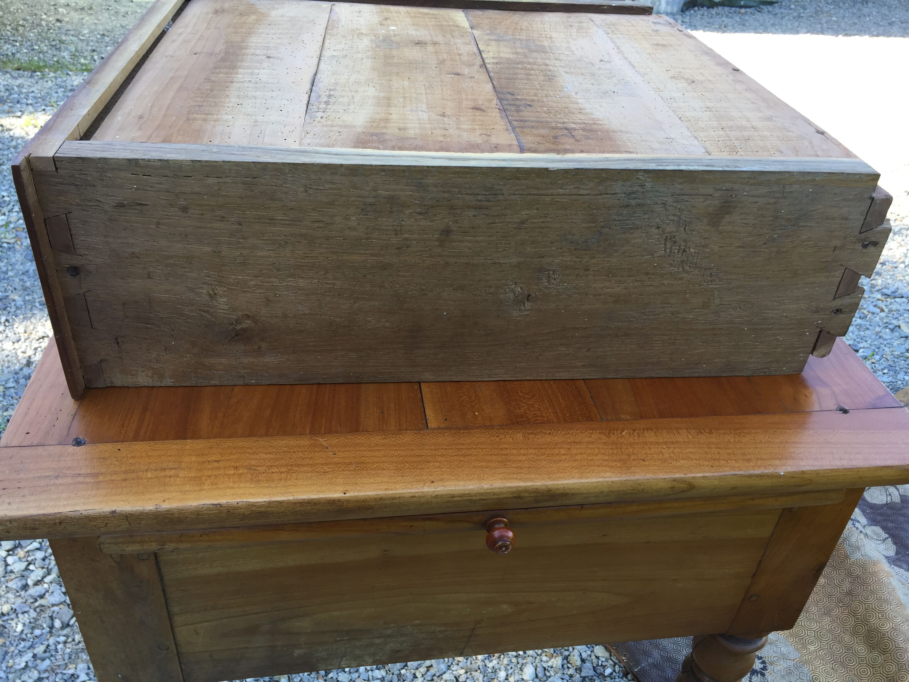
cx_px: 454
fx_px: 762
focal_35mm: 29
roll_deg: -1.5
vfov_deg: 48.2
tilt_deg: -32.8
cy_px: 341
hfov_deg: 61.7
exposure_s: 1/100
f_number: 2.2
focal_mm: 4.15
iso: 32
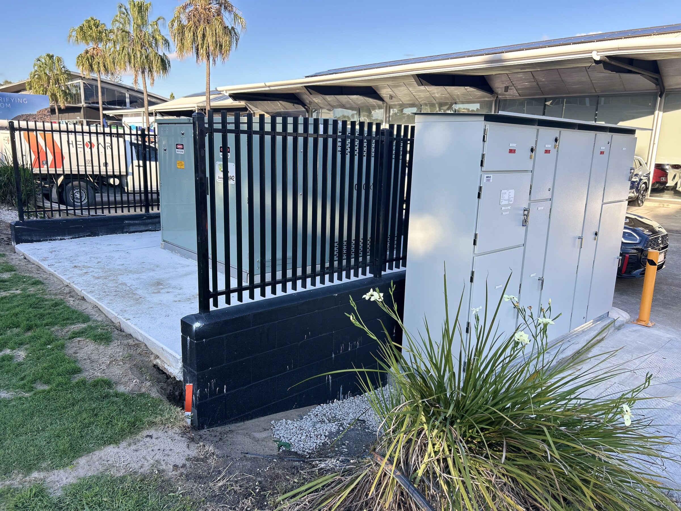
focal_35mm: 26
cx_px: 340
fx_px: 511
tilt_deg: -10.8
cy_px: 256
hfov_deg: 67.3
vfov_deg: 53.1
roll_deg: -2.1
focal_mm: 5.7
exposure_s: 1/733
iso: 50
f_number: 1.5
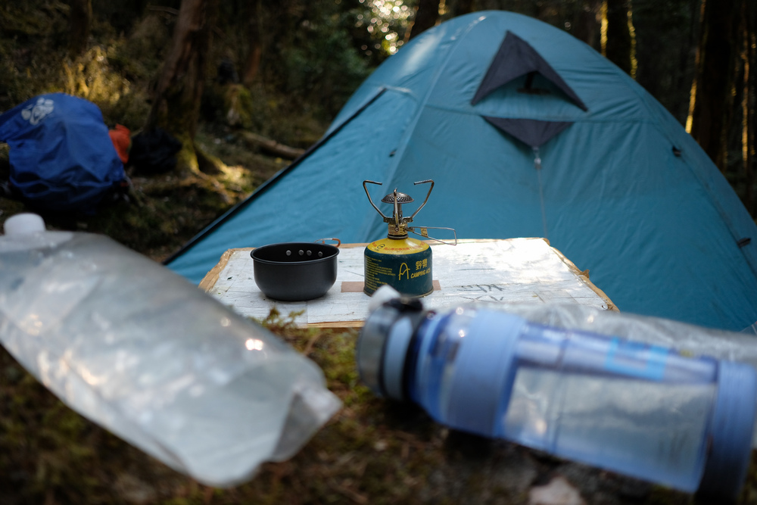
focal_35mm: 35
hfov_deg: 54.4
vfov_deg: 37.9
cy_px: 252
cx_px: 378
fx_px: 736
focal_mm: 23
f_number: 2
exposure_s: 1/800
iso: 500
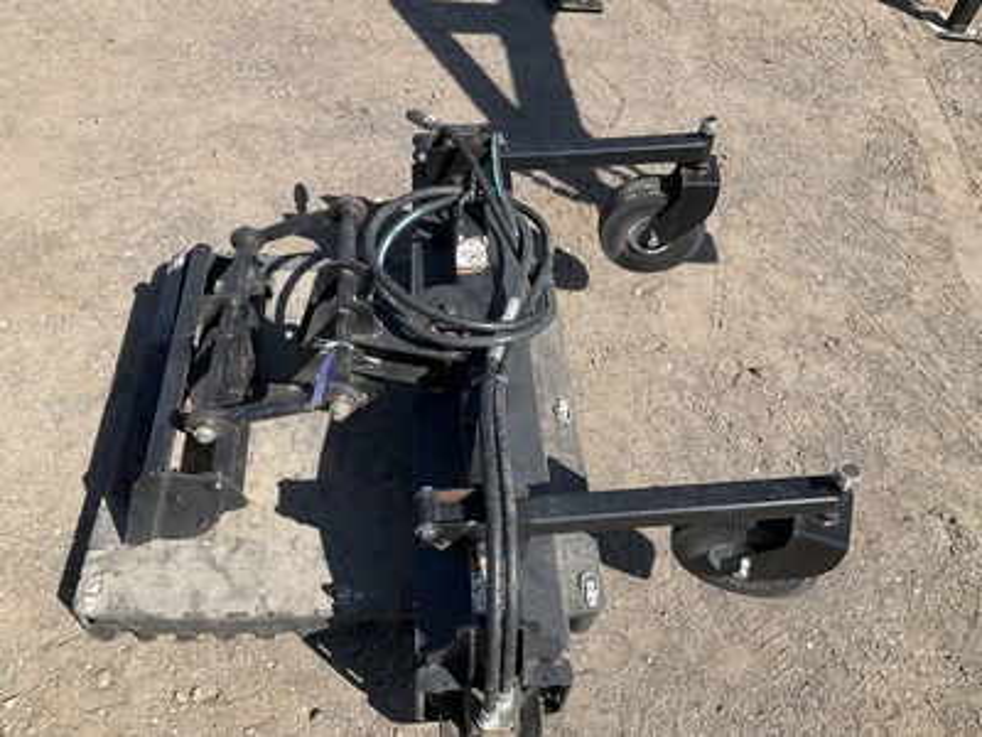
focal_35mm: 29
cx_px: 491
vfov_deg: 48.2
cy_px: 368
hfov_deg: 61.7
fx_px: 823
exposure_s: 1/1279
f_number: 1.8
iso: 25
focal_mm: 3
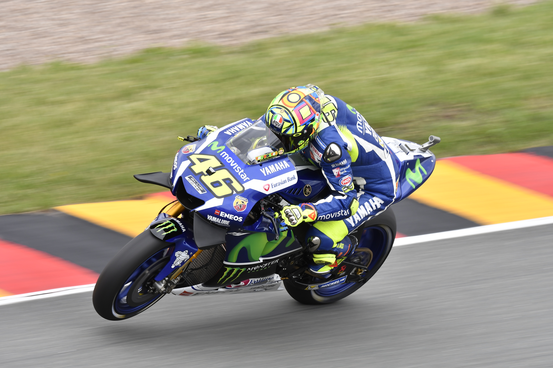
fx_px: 9216
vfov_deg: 2.3
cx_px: 276
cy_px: 184
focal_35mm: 600
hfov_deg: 3.4
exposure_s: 1/320
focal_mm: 400
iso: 320
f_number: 8
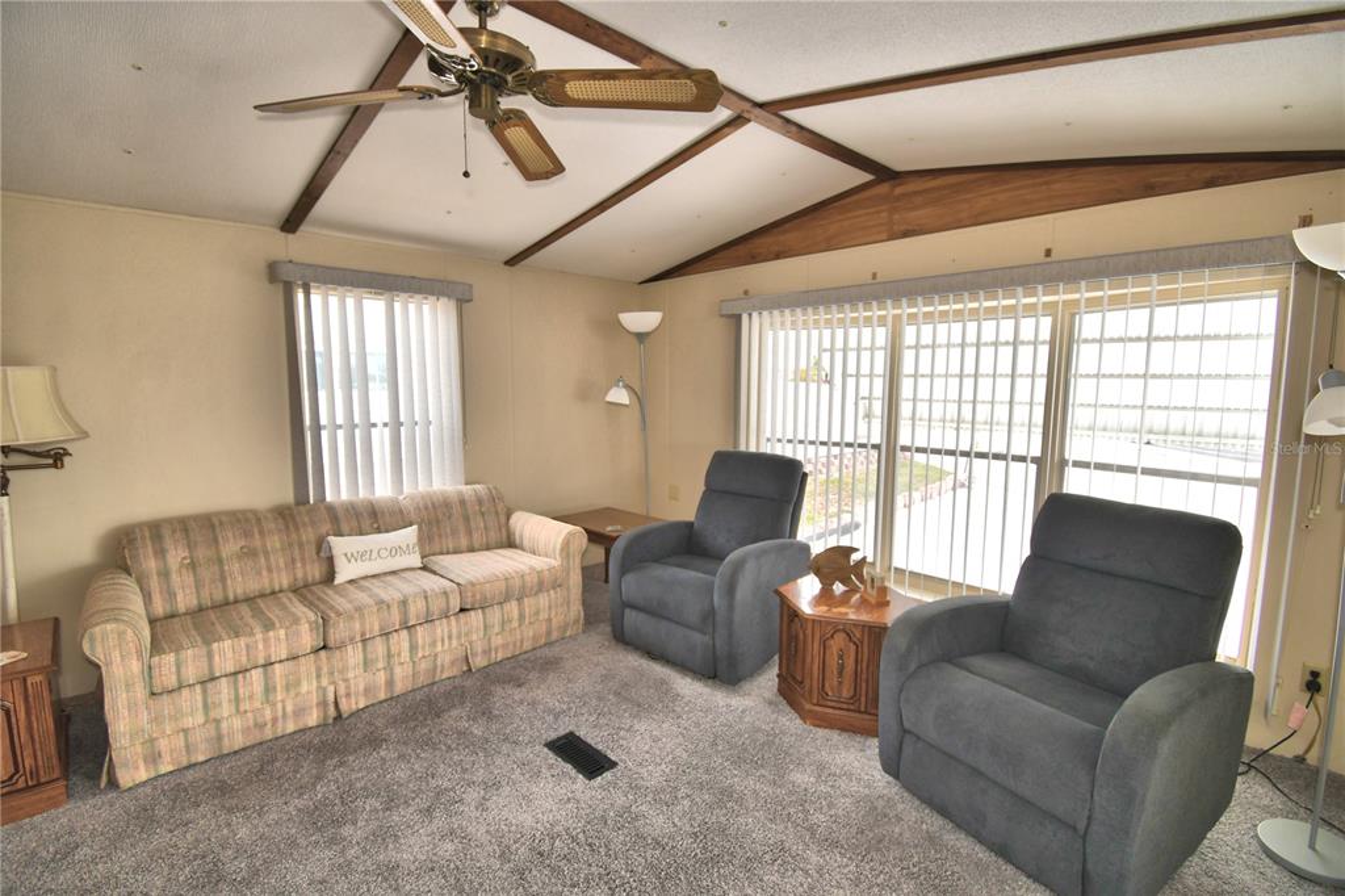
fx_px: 560
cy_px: 448
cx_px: 672
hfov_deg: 100.4
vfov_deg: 77.3
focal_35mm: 15
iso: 100
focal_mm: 10
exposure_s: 1/125
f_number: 4.5
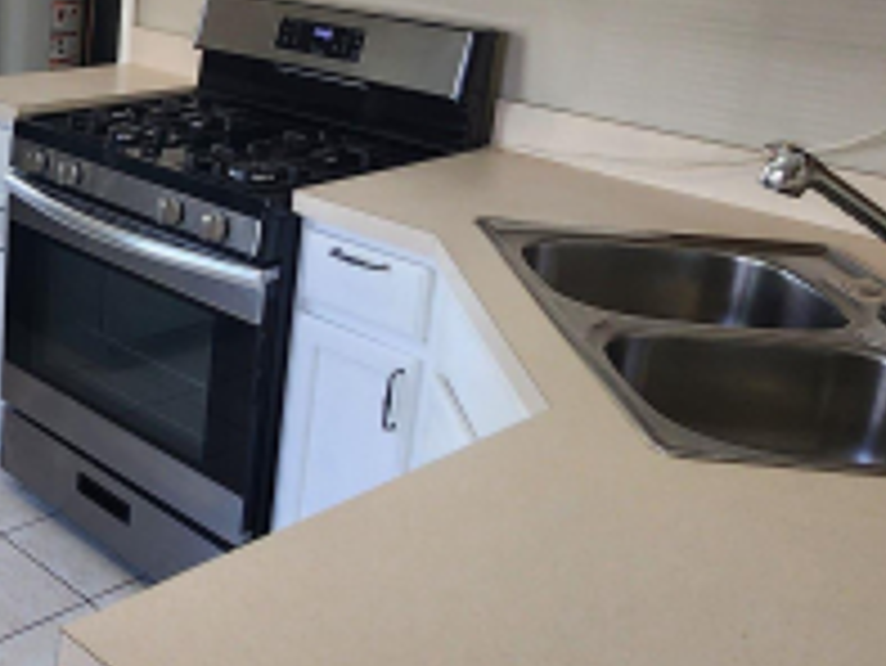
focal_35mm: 44
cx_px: 7
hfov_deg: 38.3
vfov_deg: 32.5
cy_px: 198
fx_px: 1127
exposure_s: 1/60
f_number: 2.2
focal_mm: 2.2
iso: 125
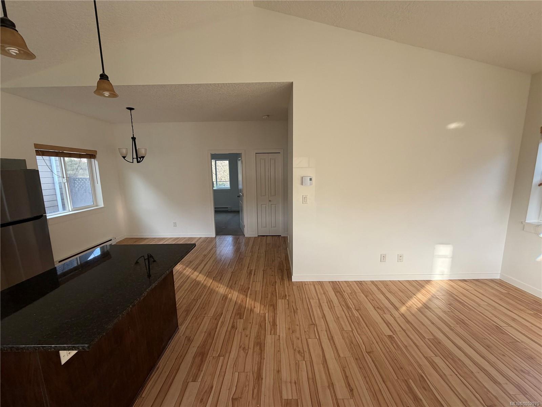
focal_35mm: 14
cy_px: 204
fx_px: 219
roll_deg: +0.7
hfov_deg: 102.1
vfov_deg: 85.7
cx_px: 271
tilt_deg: -8.3
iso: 125
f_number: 2.2
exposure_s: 1/121
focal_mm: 2.22
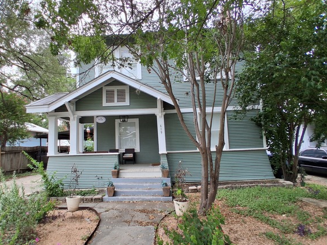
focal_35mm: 19
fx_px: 179
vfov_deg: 68.6
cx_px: 149
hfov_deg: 84.5
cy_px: 130
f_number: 2.2
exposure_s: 1/288
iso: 50
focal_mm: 1.4
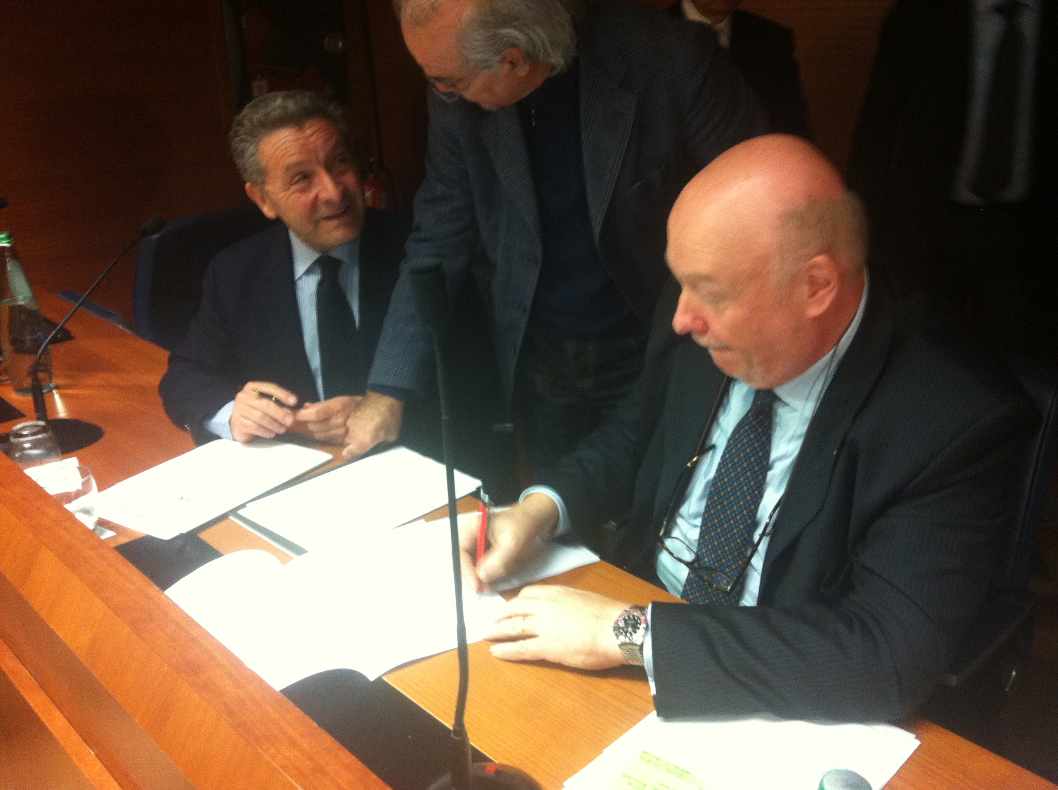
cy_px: 395
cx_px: 529
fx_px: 1068
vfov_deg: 40.6
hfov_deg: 52.7
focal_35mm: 35
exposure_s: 1/15
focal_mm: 3.85
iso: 250
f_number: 2.8
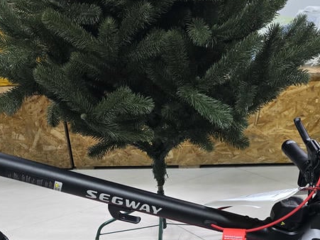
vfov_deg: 26.4
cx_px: 141
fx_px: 471
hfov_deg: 37.5
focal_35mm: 51
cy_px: 261
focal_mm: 6.3
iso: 640
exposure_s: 1/100
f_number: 1.7
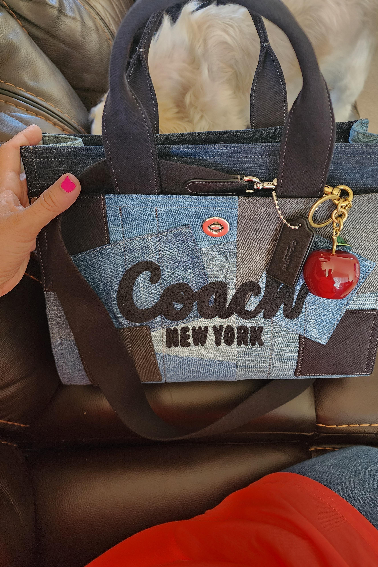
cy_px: 284
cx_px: 202
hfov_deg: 53.1
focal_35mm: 24
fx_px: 378
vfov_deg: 73.7
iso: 640
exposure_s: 1/40
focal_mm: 6.4
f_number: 1.8
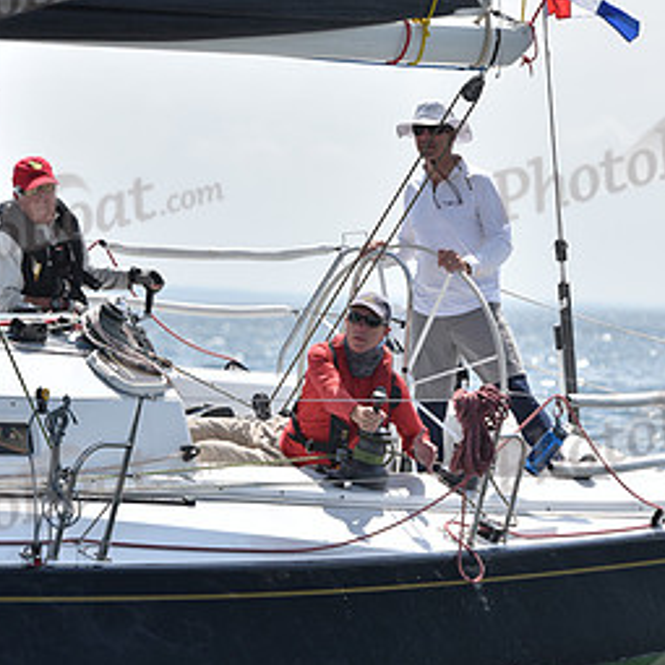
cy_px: 329
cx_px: 359
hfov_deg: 6.5
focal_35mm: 271
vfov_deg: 6.5
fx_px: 5890
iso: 200
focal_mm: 140
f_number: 3.5
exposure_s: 1/3200
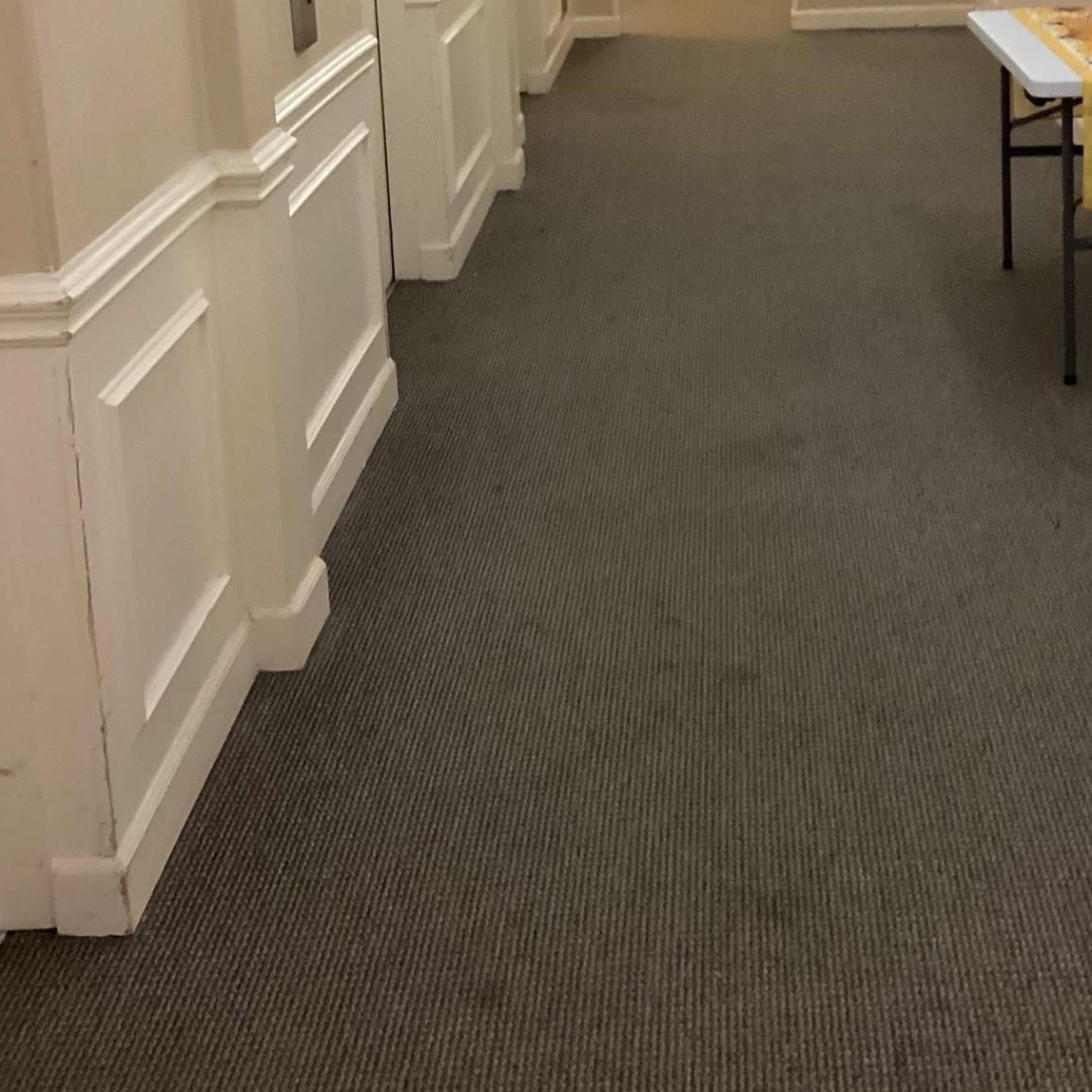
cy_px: 159
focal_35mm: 55
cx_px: 805
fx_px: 1963
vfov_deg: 30.1
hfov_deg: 30.6
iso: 400
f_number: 2.4
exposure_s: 1/40
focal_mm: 3.3
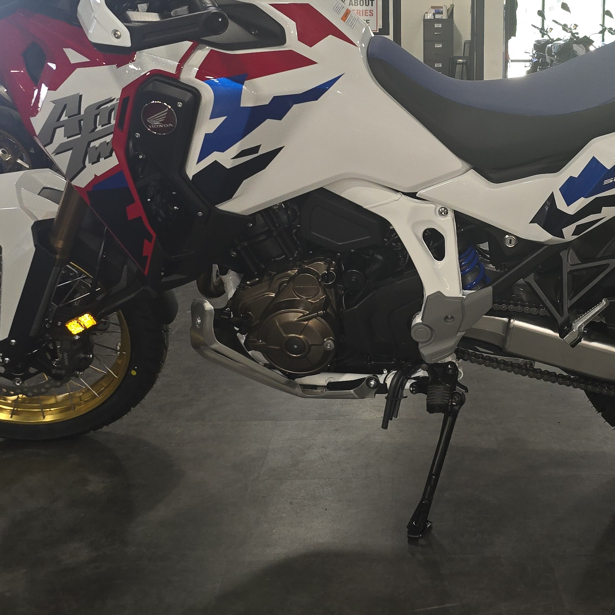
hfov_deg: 36.3
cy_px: 119
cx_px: 430
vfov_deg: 35.5
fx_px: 925
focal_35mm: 46
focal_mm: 6.3
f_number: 1.7
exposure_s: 1/60
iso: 100
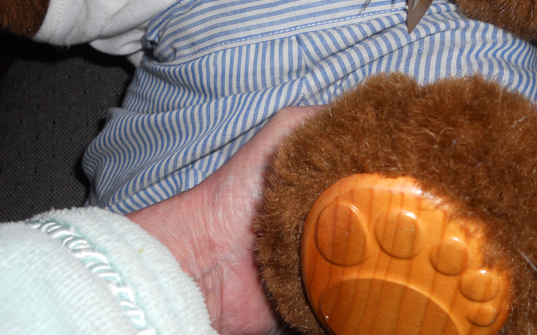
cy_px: 152
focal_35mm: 34
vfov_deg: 37.2
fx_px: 498
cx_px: 269
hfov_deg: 56.7
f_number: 8.8
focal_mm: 5.8
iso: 80
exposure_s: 1/25
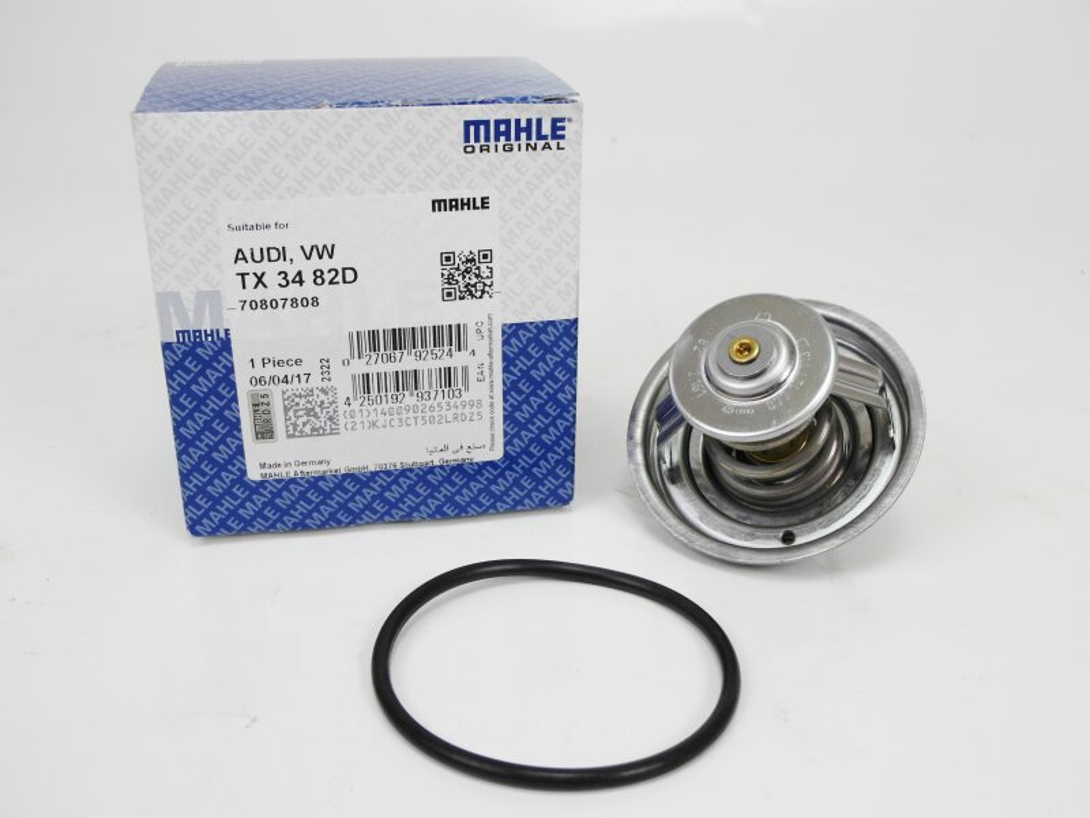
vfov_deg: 39.7
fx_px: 1134
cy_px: 409
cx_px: 545
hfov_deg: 51.4
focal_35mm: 36
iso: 100
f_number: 3.3
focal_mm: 7.8
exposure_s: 1/60
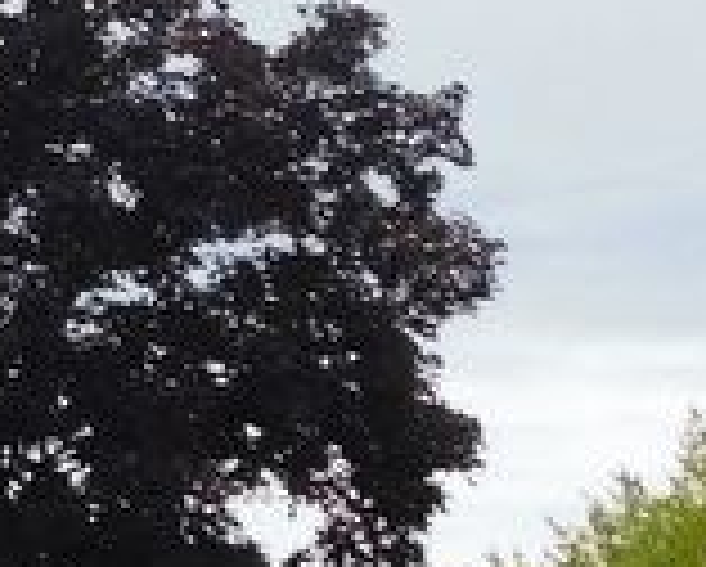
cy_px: 392
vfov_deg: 10.4
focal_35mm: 149
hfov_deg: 11.1
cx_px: -926
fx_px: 3117
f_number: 6.4
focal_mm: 5.3
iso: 125
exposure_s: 1/400
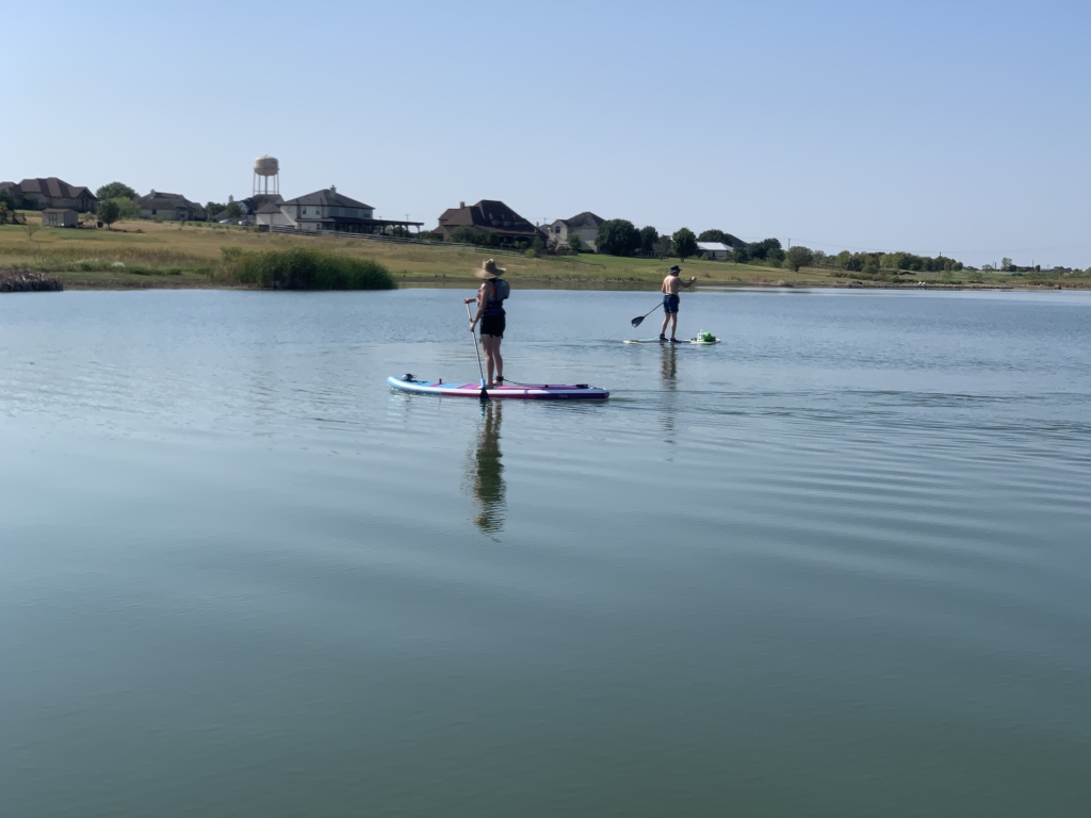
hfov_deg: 36.8
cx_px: 546
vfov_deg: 28.0
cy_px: 409
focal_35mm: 52
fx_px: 1639
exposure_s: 1/1712
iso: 16
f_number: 2.4
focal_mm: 6
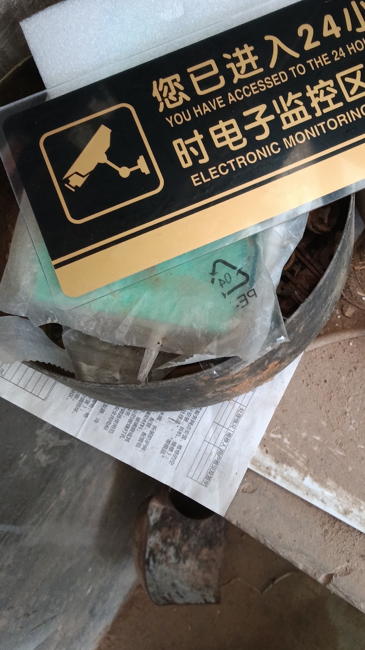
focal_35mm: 38
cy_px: 265
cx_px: 293
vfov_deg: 52.5
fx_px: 654
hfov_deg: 30.4
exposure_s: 1/100
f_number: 1.8
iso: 693
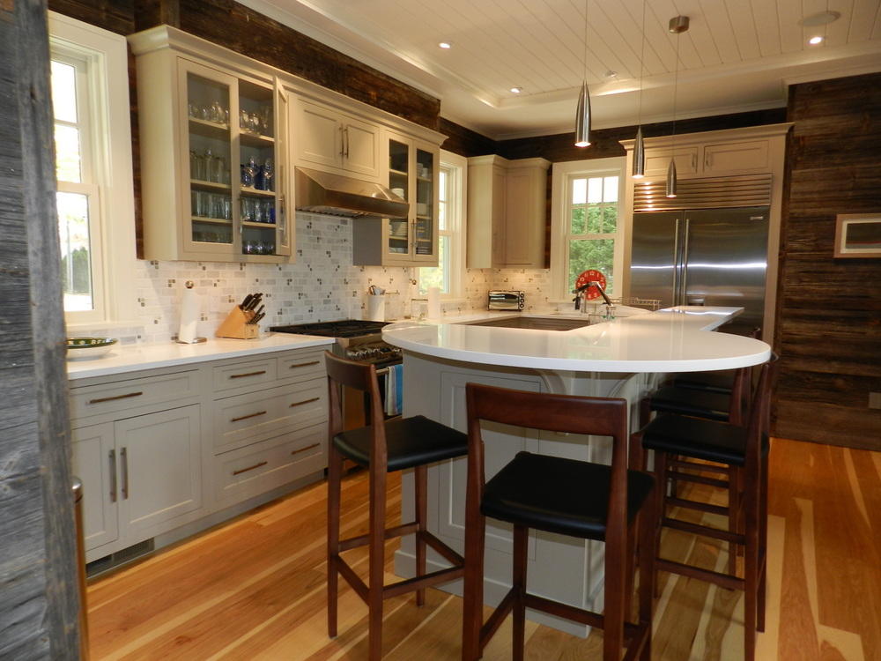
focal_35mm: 23
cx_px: 440
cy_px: 330
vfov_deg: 58.9
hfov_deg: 73.9
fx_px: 585
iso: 180
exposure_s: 1/30
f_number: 3.4
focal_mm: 4
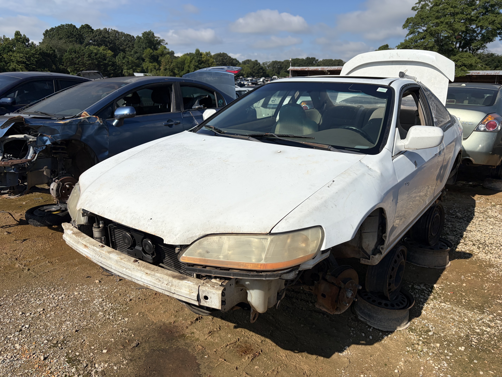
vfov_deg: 53.1
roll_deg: -2.1
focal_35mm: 26
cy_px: 188
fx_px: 377
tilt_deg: -11.4
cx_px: 251
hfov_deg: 67.3
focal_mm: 5.96
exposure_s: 1/8850
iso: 50
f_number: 1.6
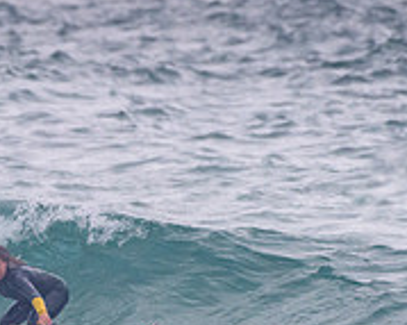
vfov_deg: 0.8
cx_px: -15
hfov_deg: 1.0
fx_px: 22501
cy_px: 295
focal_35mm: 1869
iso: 1100
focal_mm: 500
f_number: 5.6
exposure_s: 1/2000
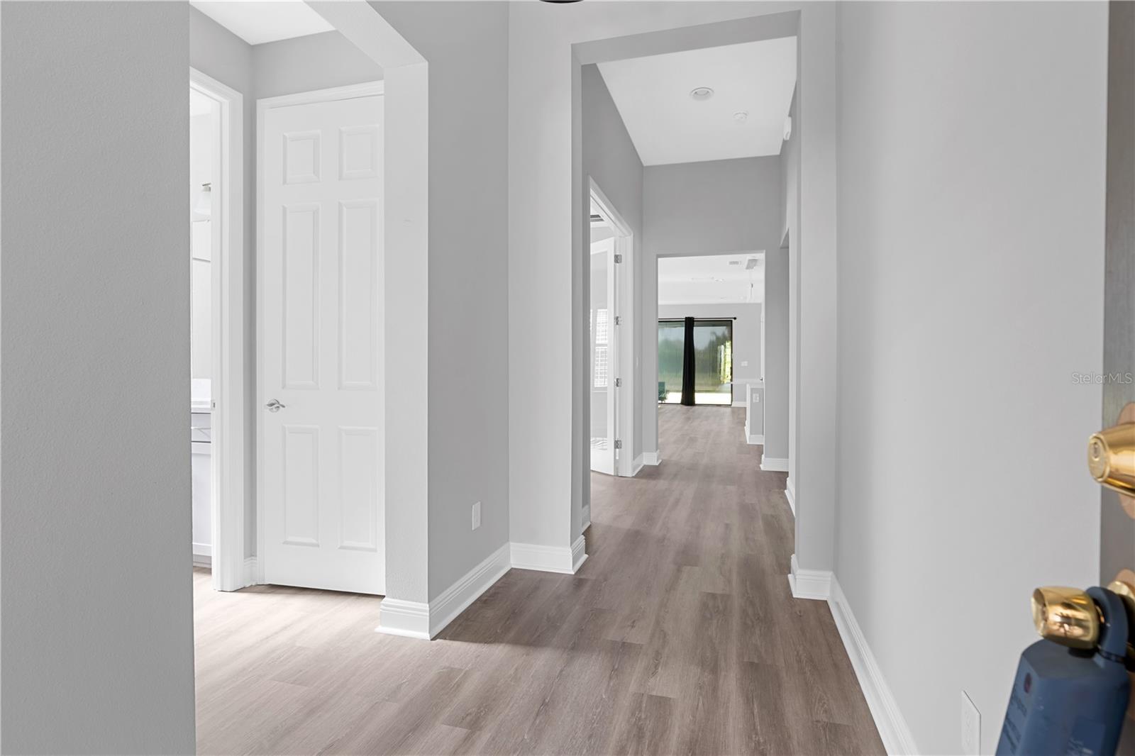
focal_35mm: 16
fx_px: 504
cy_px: 378
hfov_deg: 96.7
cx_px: 568
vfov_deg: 73.7
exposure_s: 1.6
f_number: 8
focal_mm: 16
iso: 200
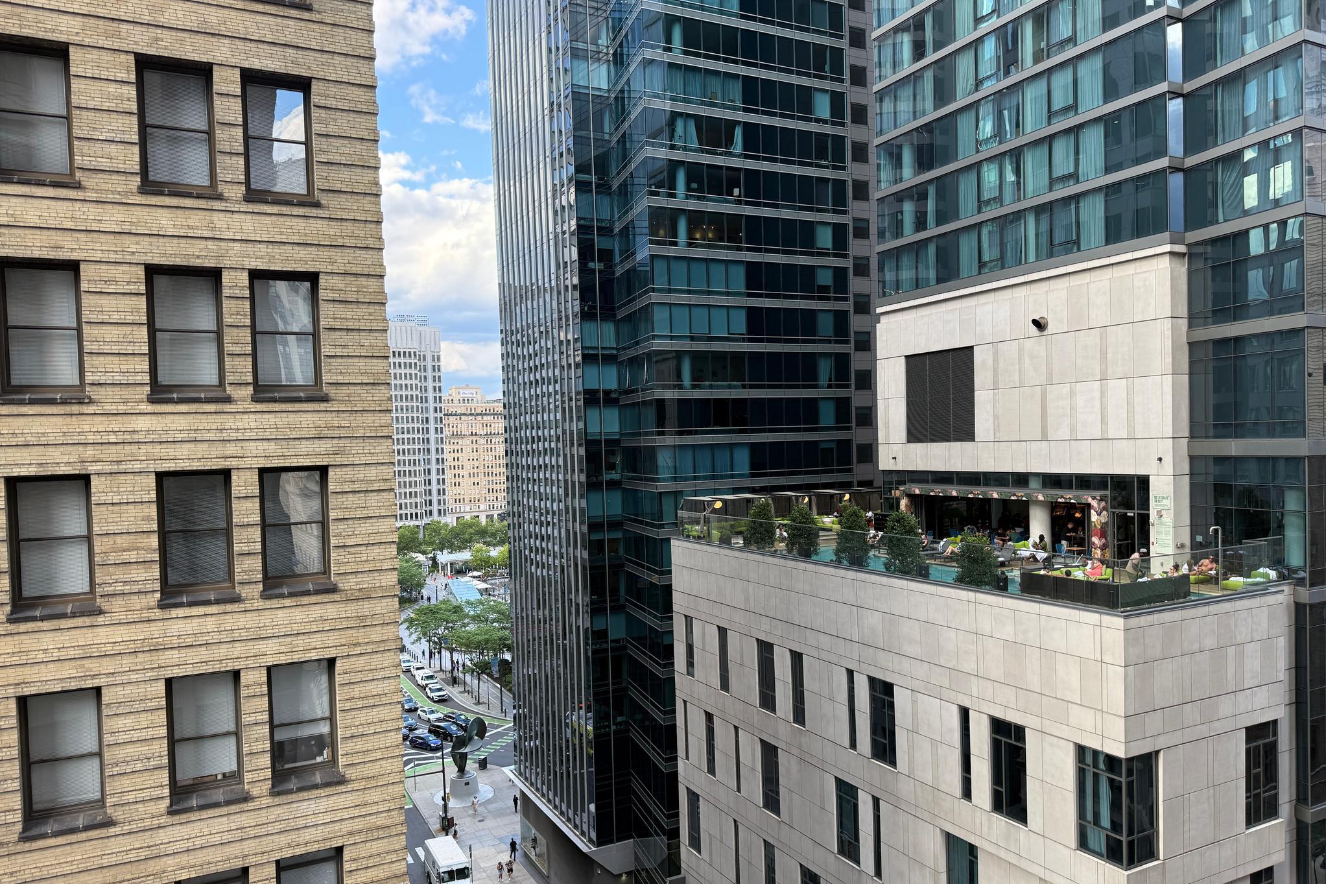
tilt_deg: -1.2
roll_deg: +1.9
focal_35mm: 25
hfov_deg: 71.5
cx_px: 663
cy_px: 468
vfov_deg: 51.2
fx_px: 921
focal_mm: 6.76
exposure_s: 1/338
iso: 100
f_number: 1.78
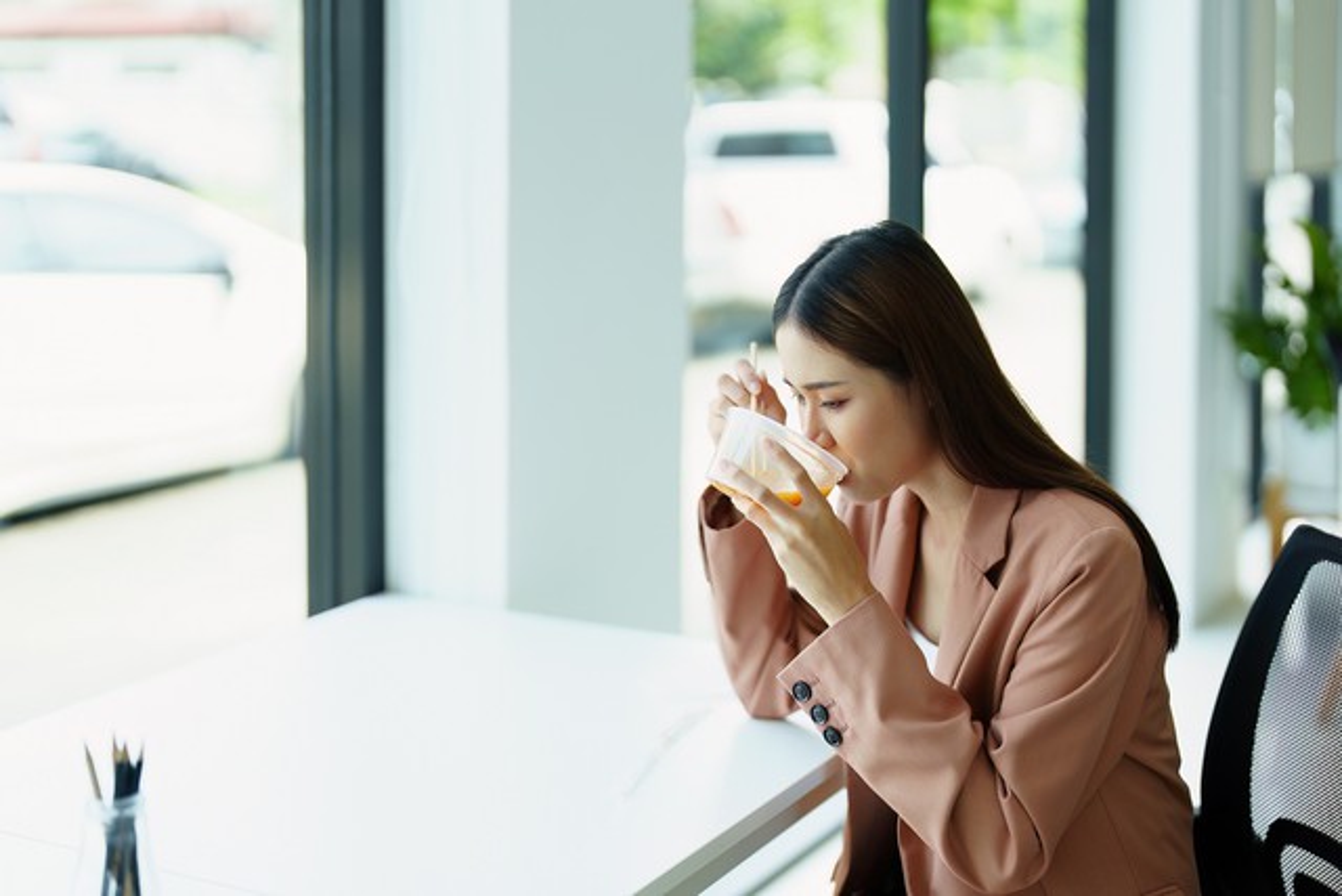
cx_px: 671
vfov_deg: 27.0
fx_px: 1864
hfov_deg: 39.6
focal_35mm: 50
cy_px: 448
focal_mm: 50
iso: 640
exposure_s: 1/2000
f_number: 1.2
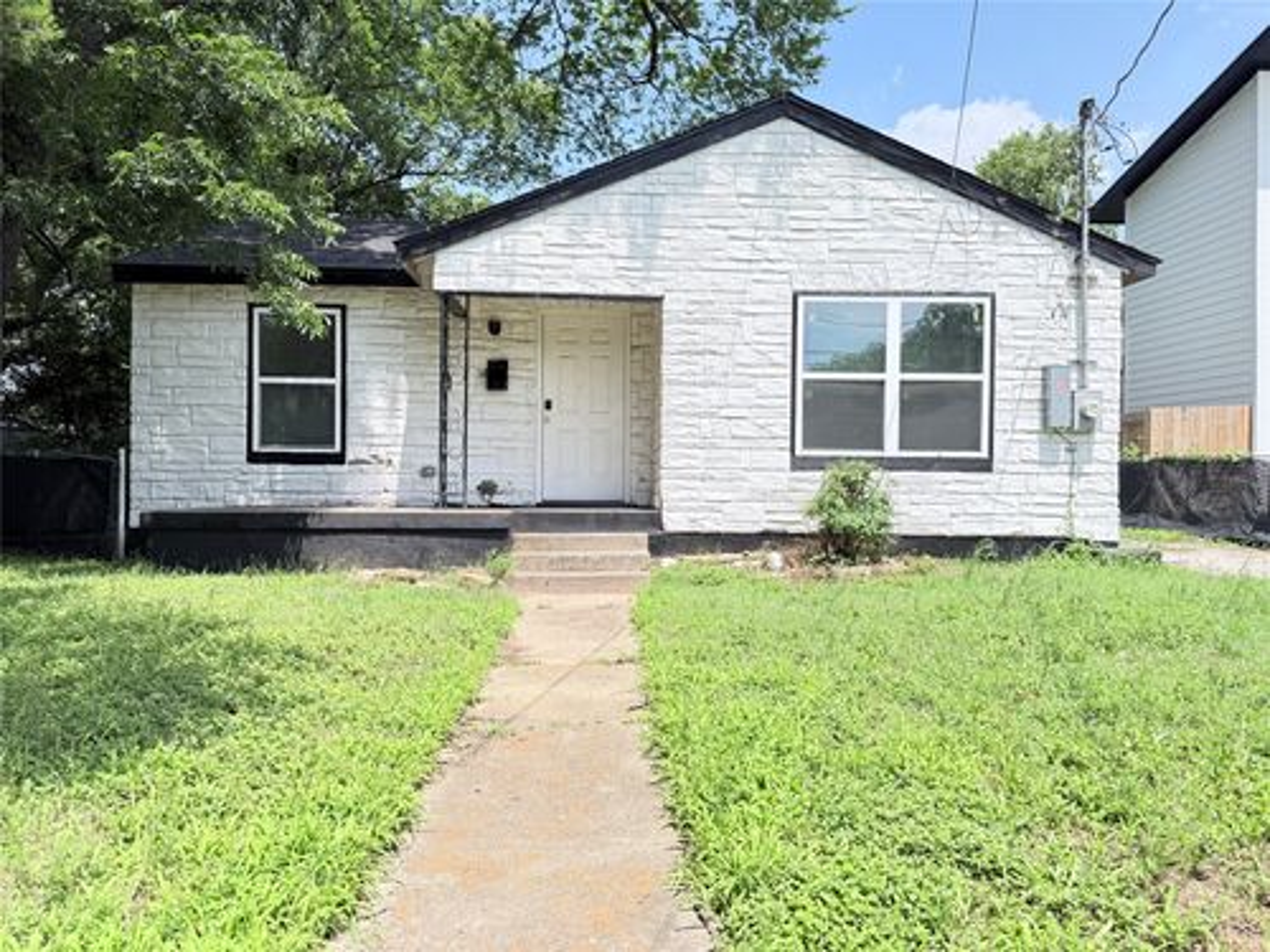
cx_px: 635
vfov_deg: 56.8
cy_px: 476
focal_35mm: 24
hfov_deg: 71.6
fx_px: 881
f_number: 1.78
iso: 100
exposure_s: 1/2169
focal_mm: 6.76
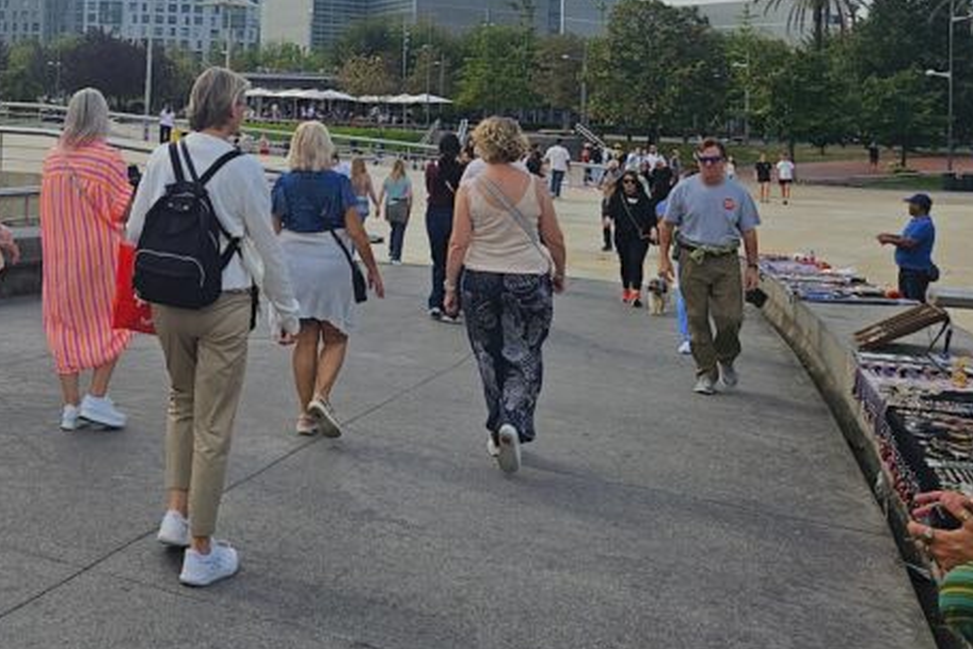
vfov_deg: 30.3
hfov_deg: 43.9
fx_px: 1135
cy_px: 51
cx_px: 179
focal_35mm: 42
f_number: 1.8
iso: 25
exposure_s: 1/2436
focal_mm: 5.4
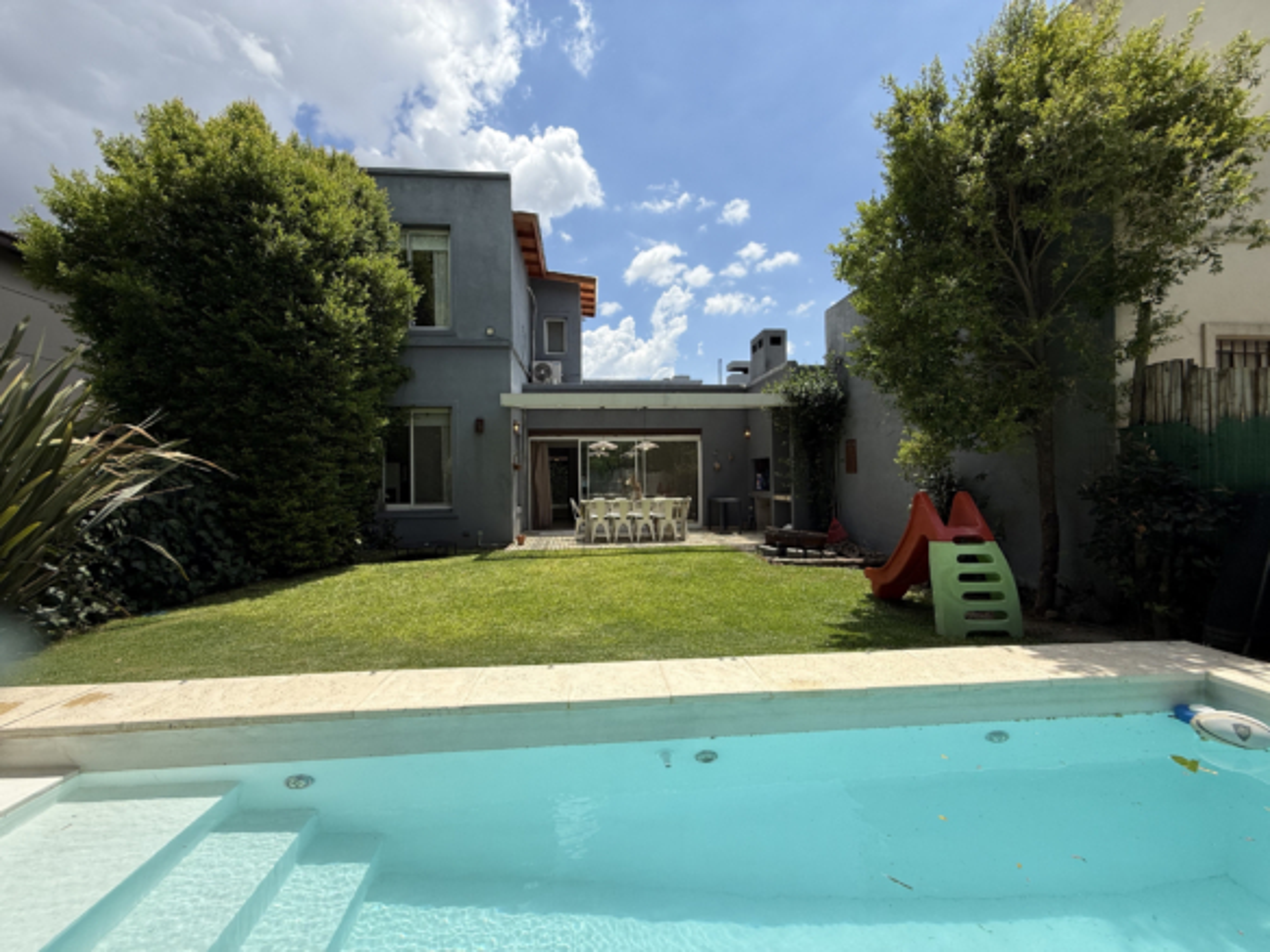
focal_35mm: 14
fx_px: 514
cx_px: 635
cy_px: 476
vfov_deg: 85.7
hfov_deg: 102.1
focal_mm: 2.22
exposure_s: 1/1235
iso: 20
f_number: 2.2
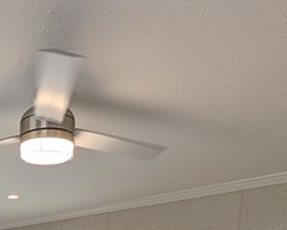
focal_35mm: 50
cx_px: -40
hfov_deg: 32.2
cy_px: 340
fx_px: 425
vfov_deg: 24.2
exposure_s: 1/164
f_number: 1.7
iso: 47
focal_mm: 2.02
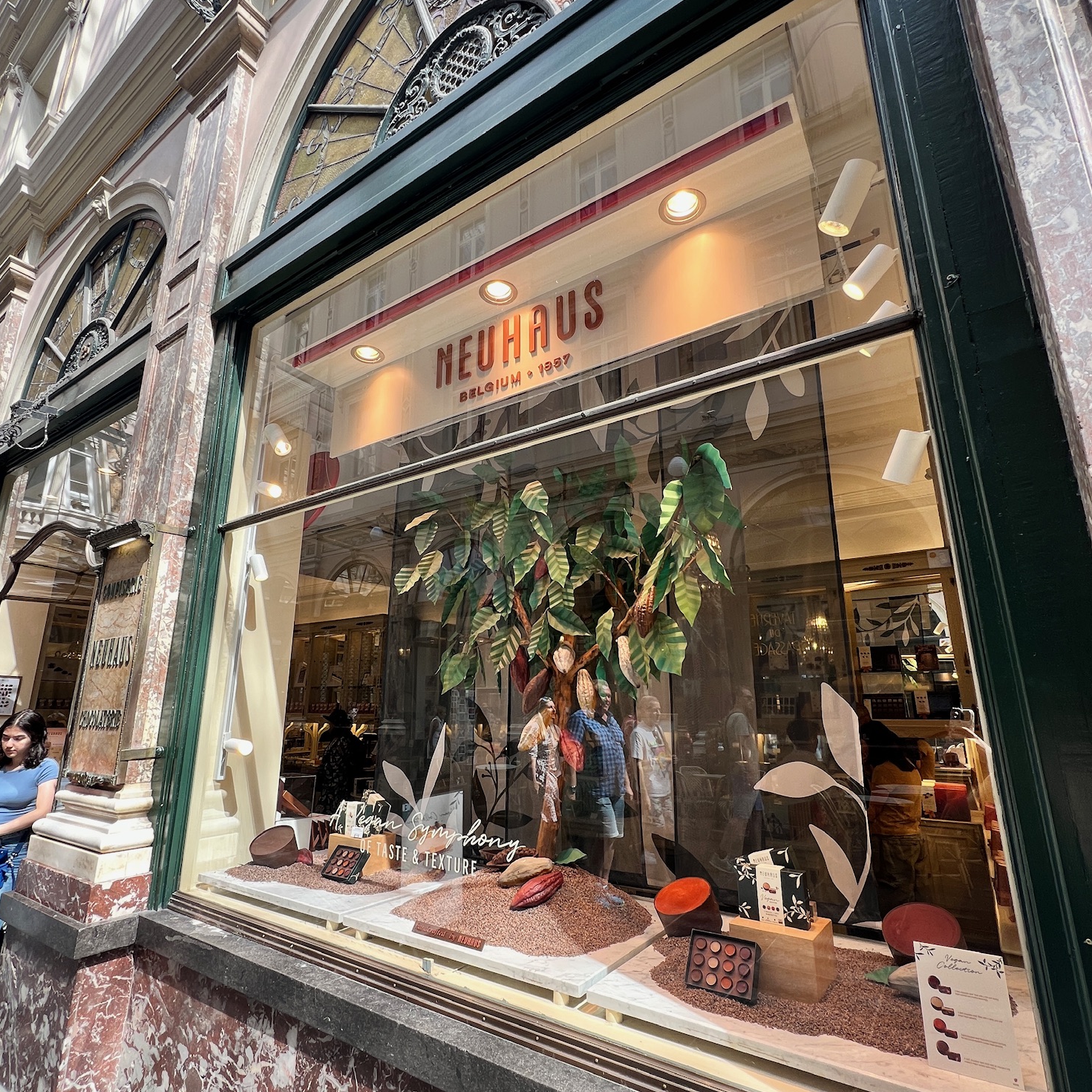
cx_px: 532
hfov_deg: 87.4
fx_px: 571
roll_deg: -0.7
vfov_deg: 87.4
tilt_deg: +15.2
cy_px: 558
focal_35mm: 16
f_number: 1.8
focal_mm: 1.57
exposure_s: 1/129
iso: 32
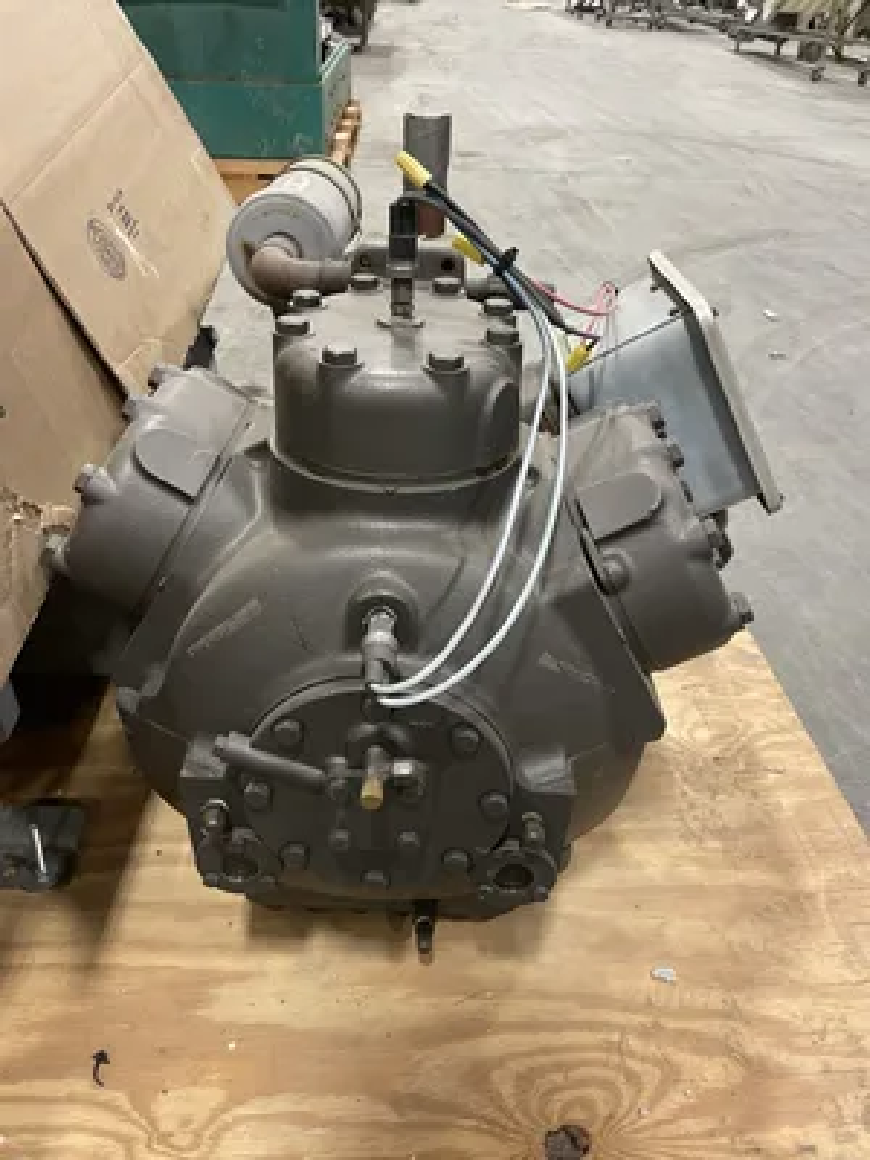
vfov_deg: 67.3
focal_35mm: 26
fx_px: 871
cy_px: 580
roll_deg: -2.3
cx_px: 435
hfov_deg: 53.1
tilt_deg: -35.0
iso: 500
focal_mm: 4.2
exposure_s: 1/60
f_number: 1.6
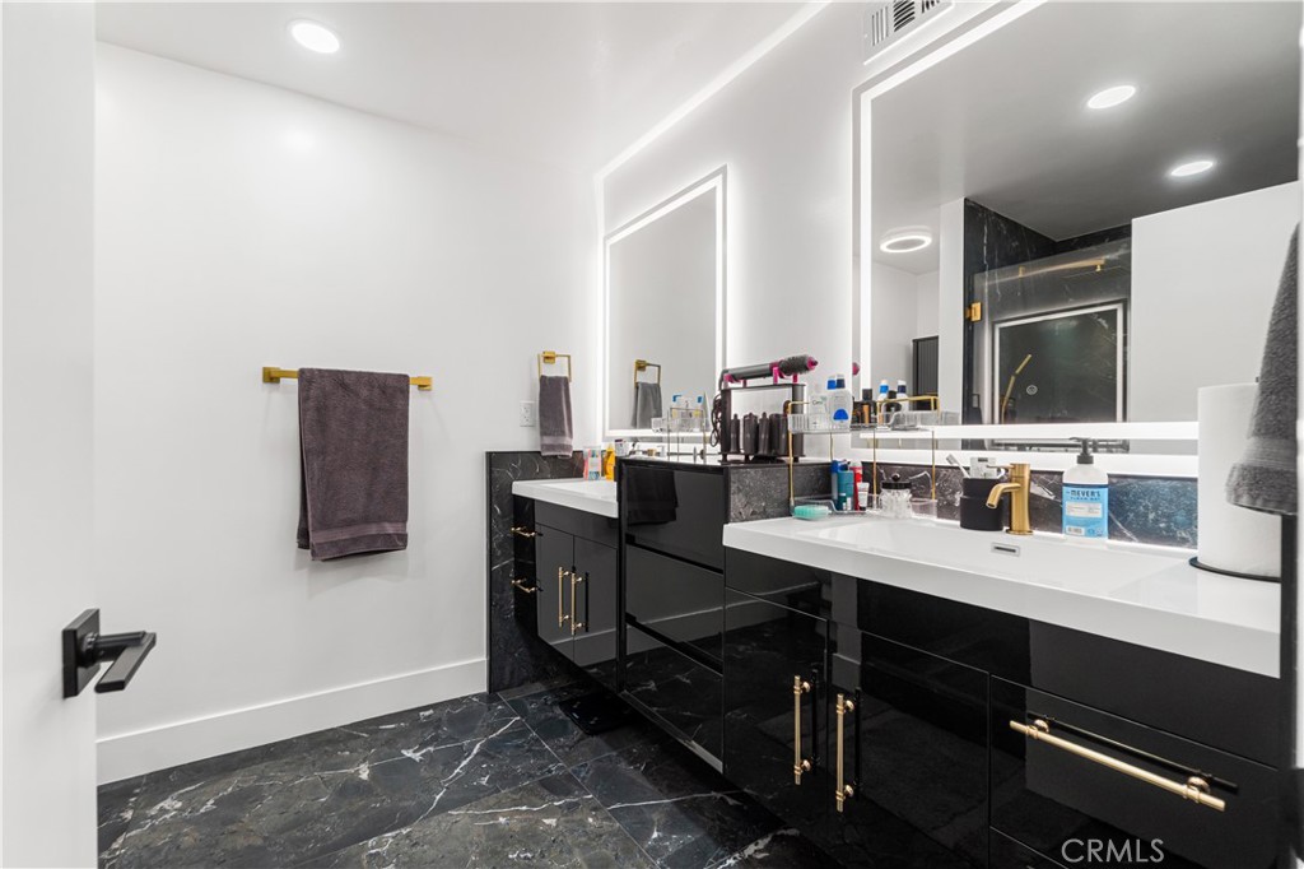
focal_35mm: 15
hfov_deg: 100.4
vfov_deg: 77.3
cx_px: 652
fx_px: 543
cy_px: 434
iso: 320
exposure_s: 1/15
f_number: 7.1
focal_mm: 10
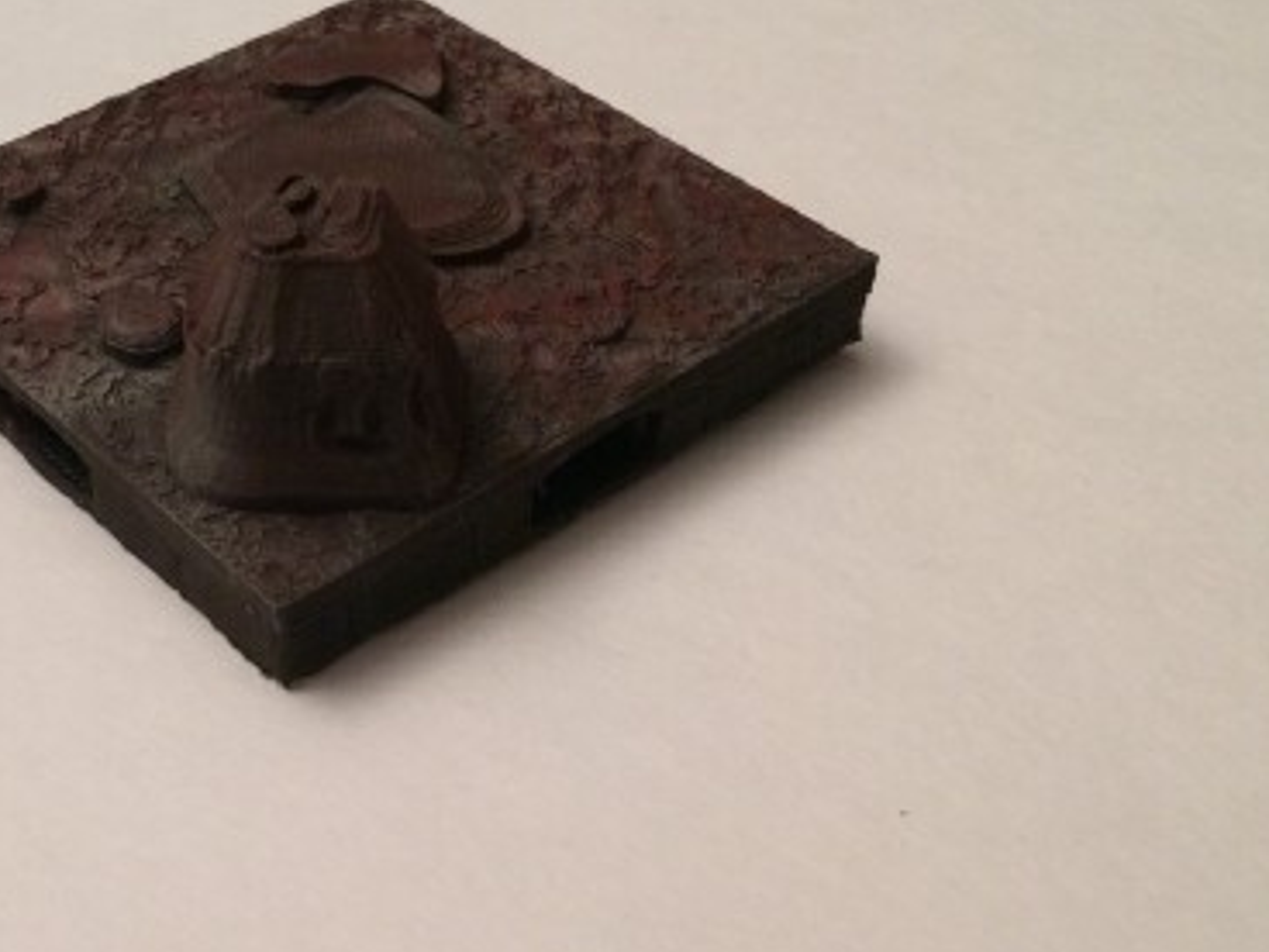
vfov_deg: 34.3
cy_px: 448
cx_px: 412
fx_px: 1540
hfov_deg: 44.1
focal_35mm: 42
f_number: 2.2
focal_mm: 4.15
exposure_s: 1/30
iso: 160
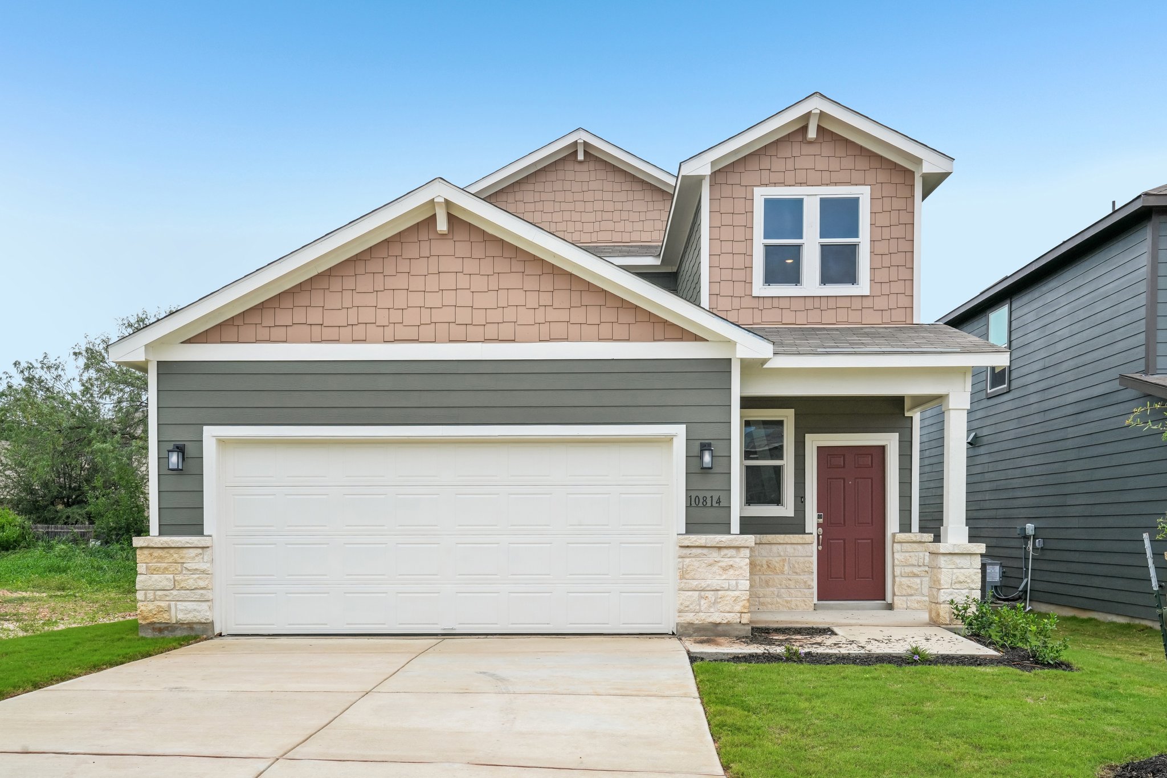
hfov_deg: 61.9
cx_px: 584
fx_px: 972
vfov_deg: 43.6
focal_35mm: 30
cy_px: 389
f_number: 8
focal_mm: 30
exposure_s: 1/750
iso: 200
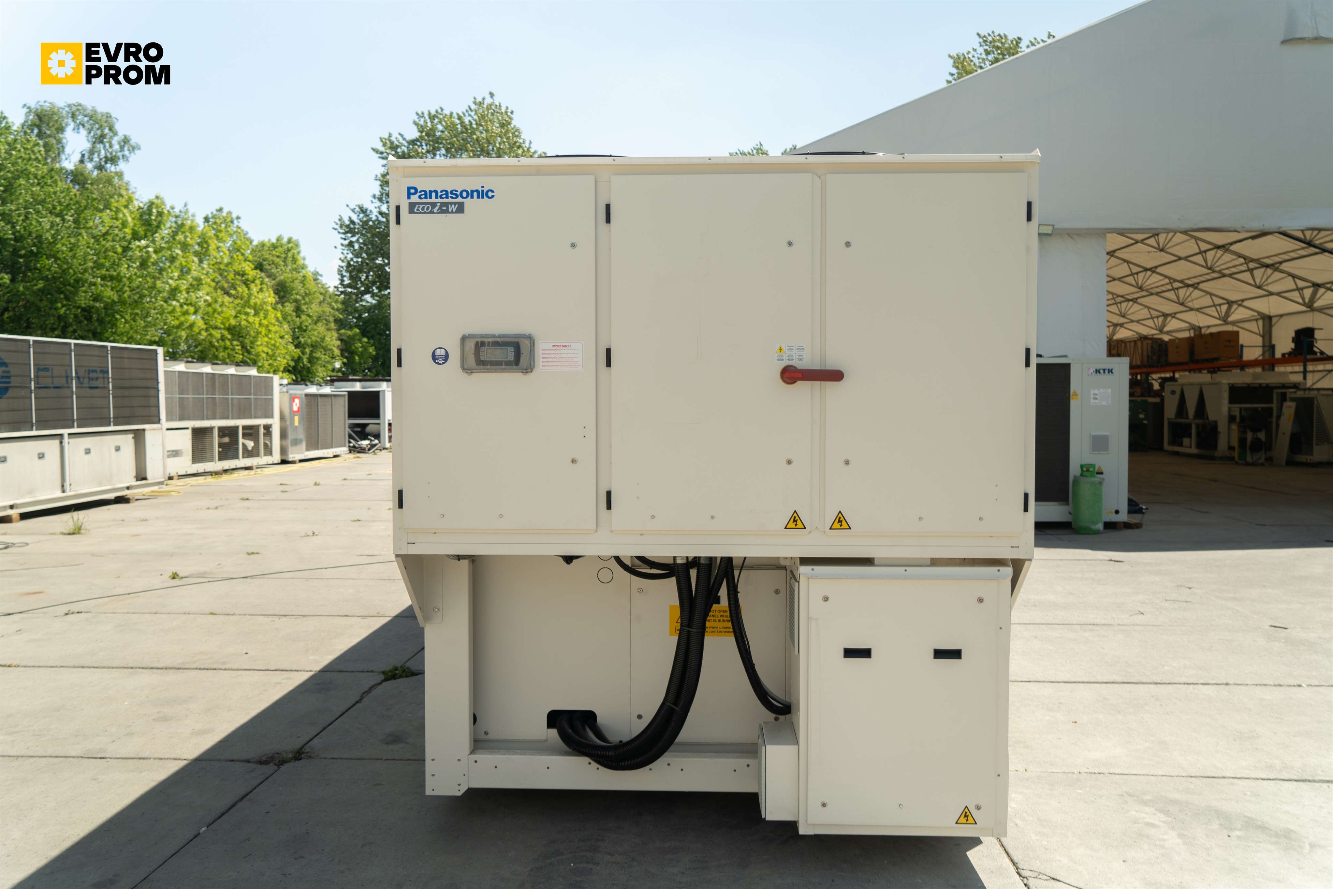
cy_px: 444
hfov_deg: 69.4
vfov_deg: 49.5
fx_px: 963
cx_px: 666
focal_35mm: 26
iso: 100
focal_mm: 26
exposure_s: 1/50
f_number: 4
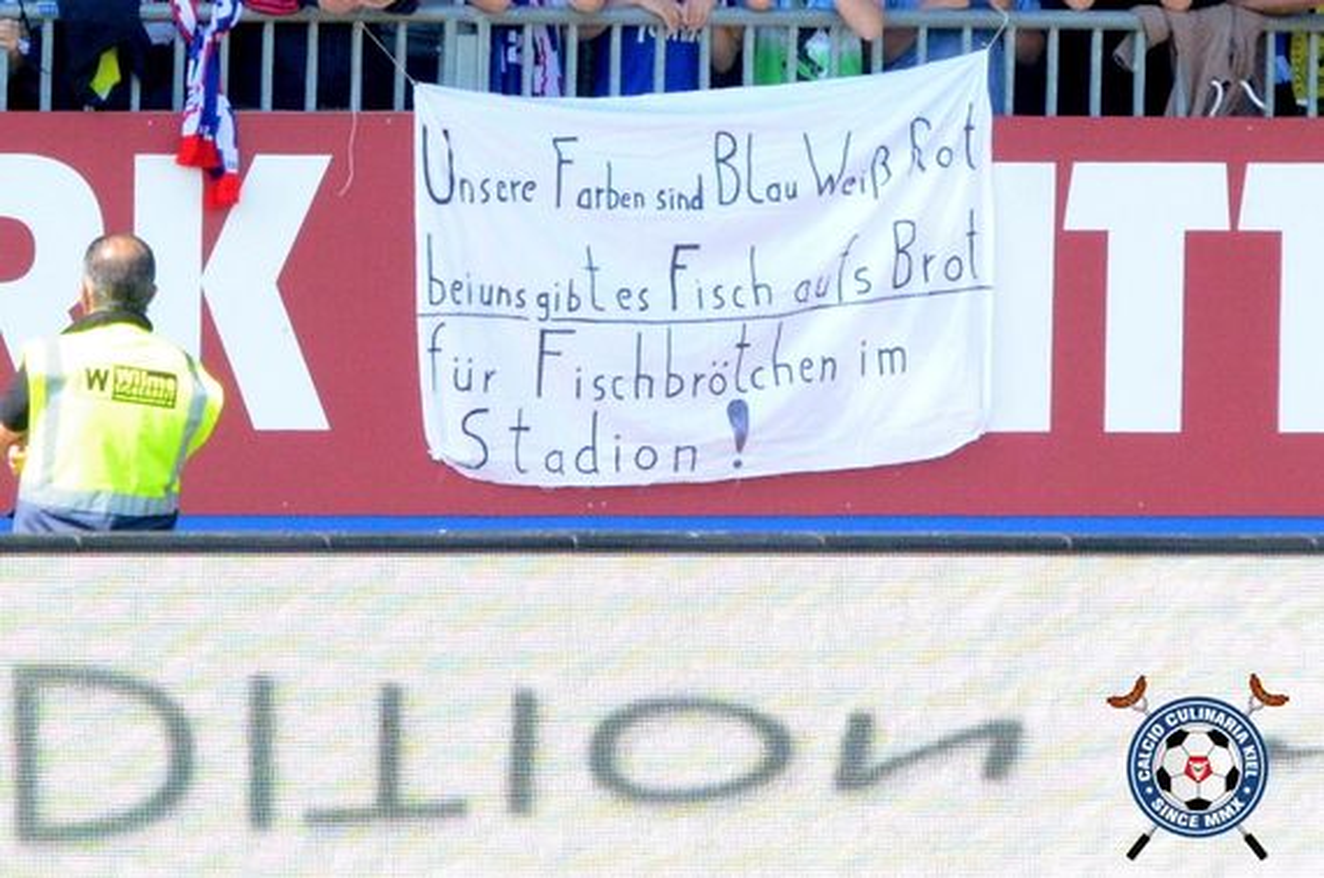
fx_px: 11015
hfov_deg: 6.9
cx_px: 662
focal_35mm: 300
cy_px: 439
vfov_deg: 4.6
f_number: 14
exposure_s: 1/400
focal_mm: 200
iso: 1600
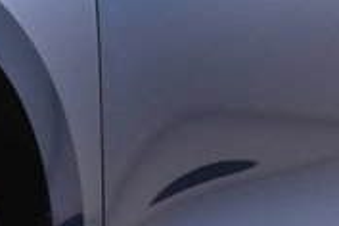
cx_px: -241
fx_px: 2862
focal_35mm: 304
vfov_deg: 4.5
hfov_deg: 6.6
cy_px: 47
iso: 1600
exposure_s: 1/60
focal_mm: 28
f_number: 4
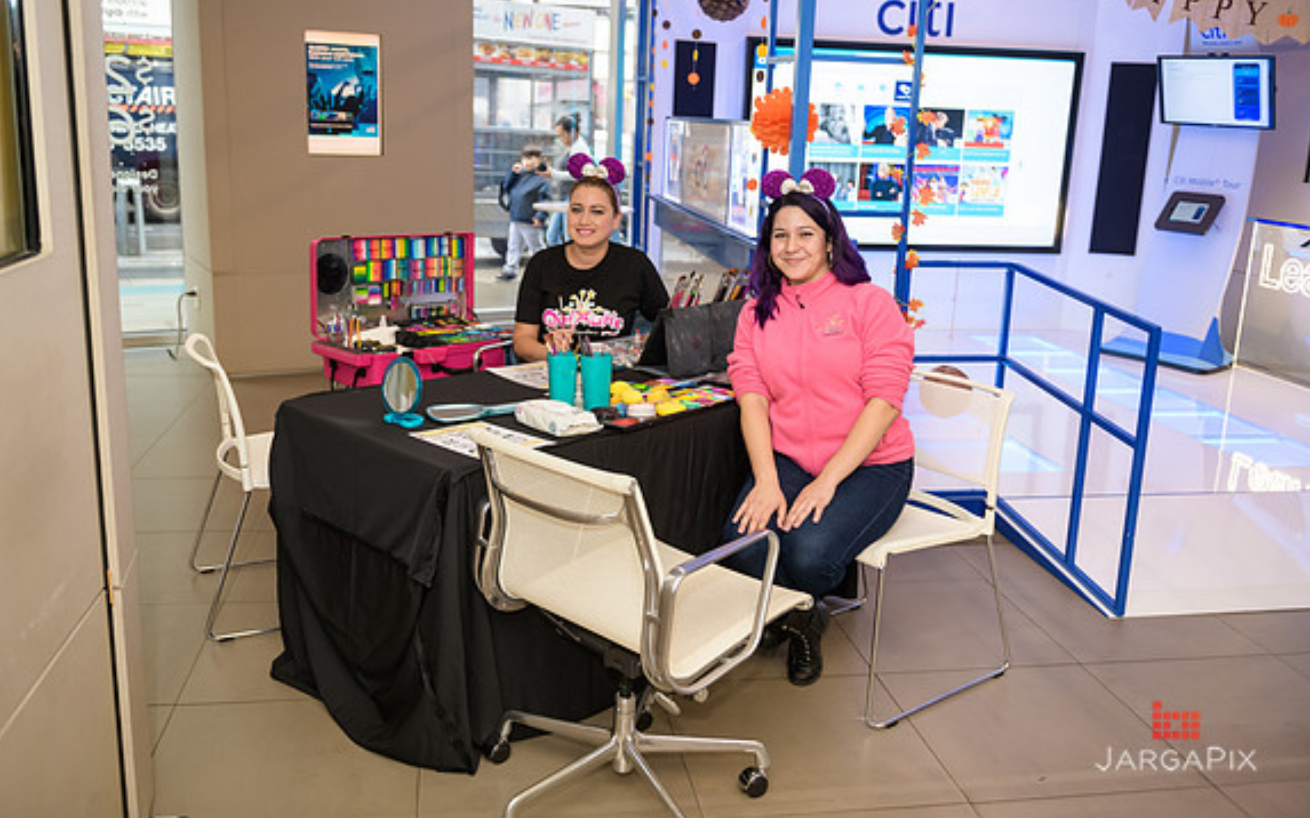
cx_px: 652
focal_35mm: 33
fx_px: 1178
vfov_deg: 38.3
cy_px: 378
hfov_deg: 58.1
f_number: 3.2
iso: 800
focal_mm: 32
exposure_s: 1/125
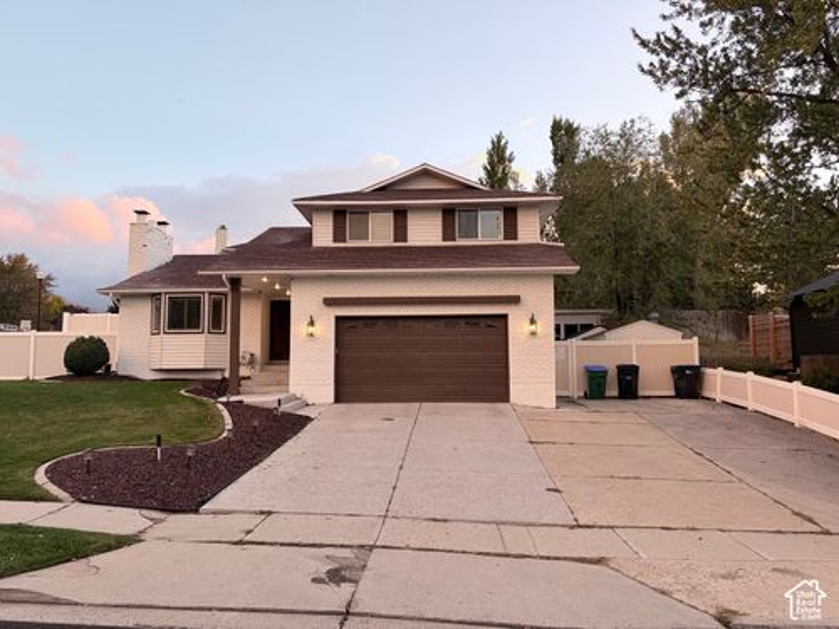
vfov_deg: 53.1
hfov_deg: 67.3
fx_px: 630
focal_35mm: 26
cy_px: 314
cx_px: 420
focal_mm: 5.96
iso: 40
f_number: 1.6
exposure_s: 1/156
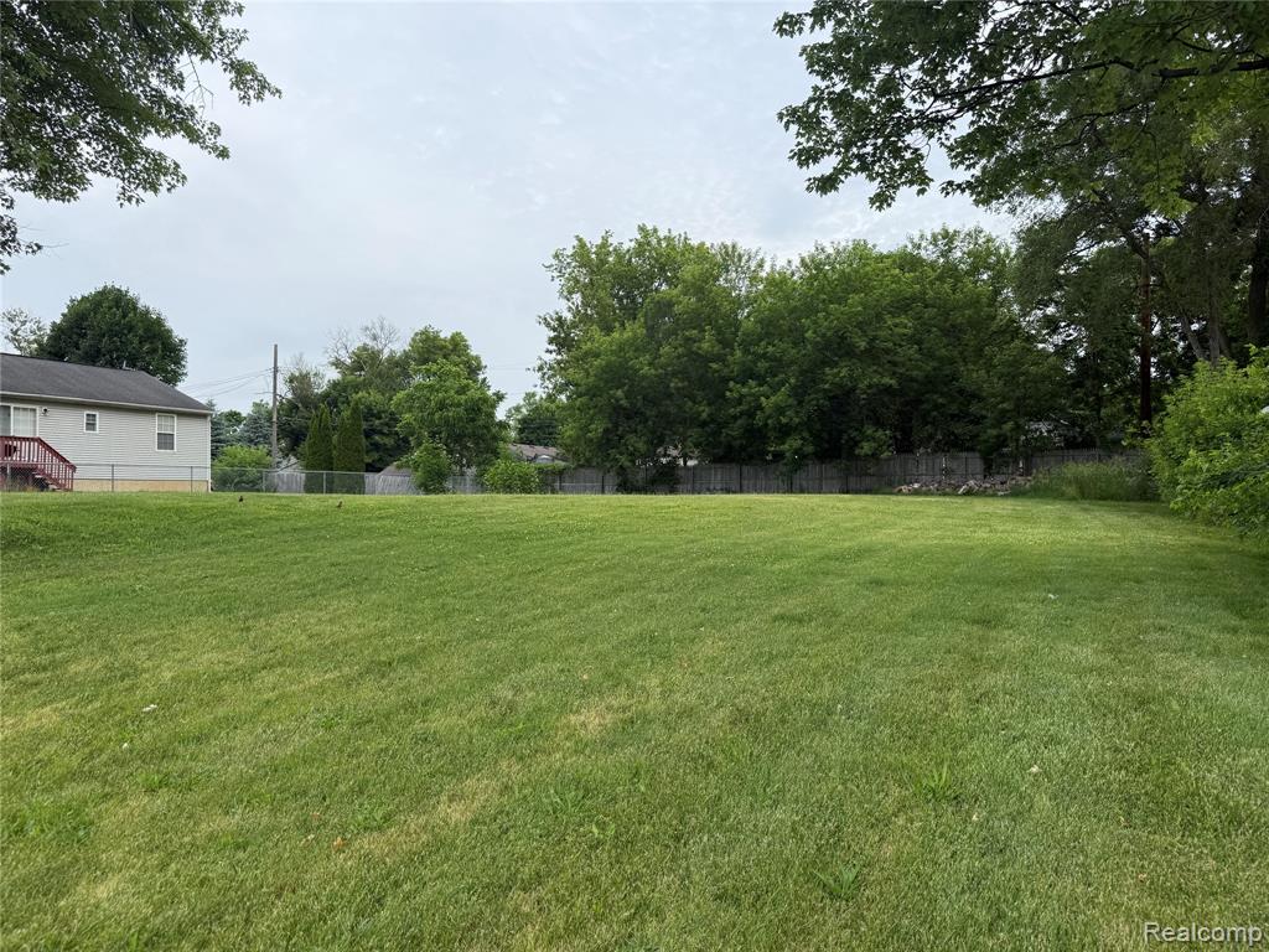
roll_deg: +0.4
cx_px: 634
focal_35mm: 24
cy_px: 476
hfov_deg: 71.6
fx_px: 880
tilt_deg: +0.7
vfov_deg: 56.8
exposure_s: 1/2053
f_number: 1.78
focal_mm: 6.76
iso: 80
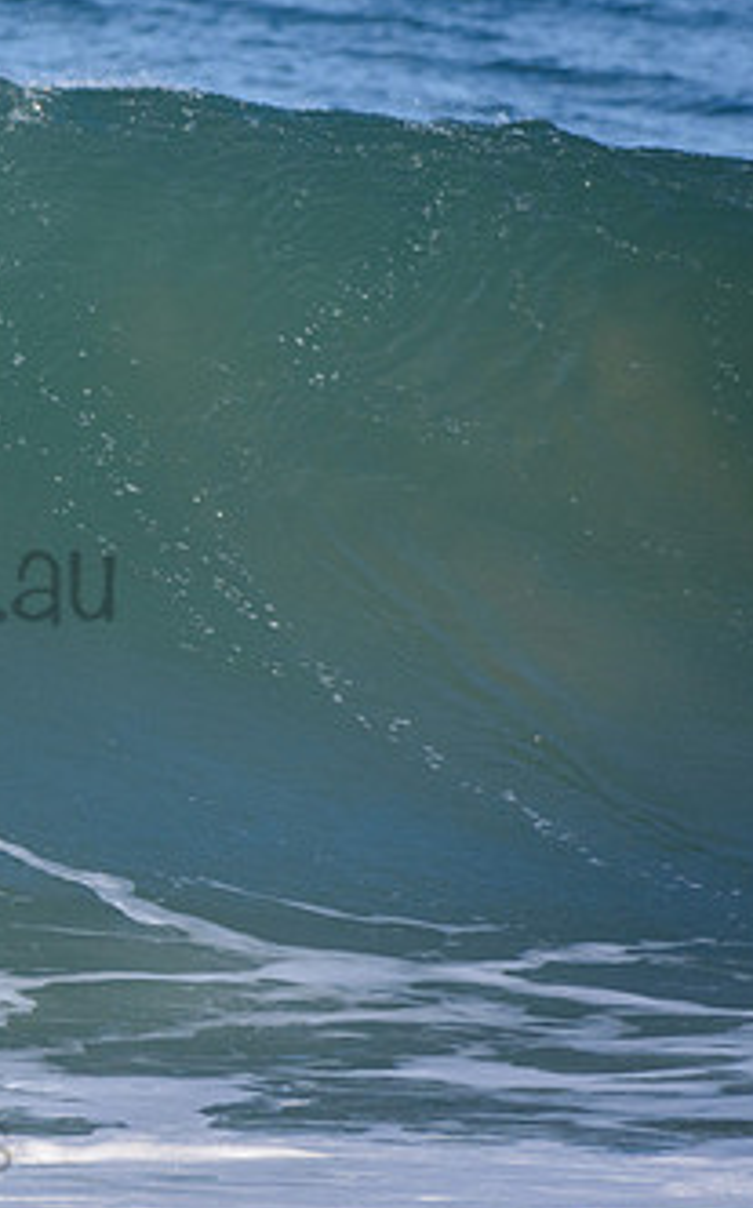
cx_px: -269
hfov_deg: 1.0
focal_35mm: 1336
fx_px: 43943
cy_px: 537
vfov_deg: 1.6
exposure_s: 1/2000
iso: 400
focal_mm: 500
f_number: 5.6
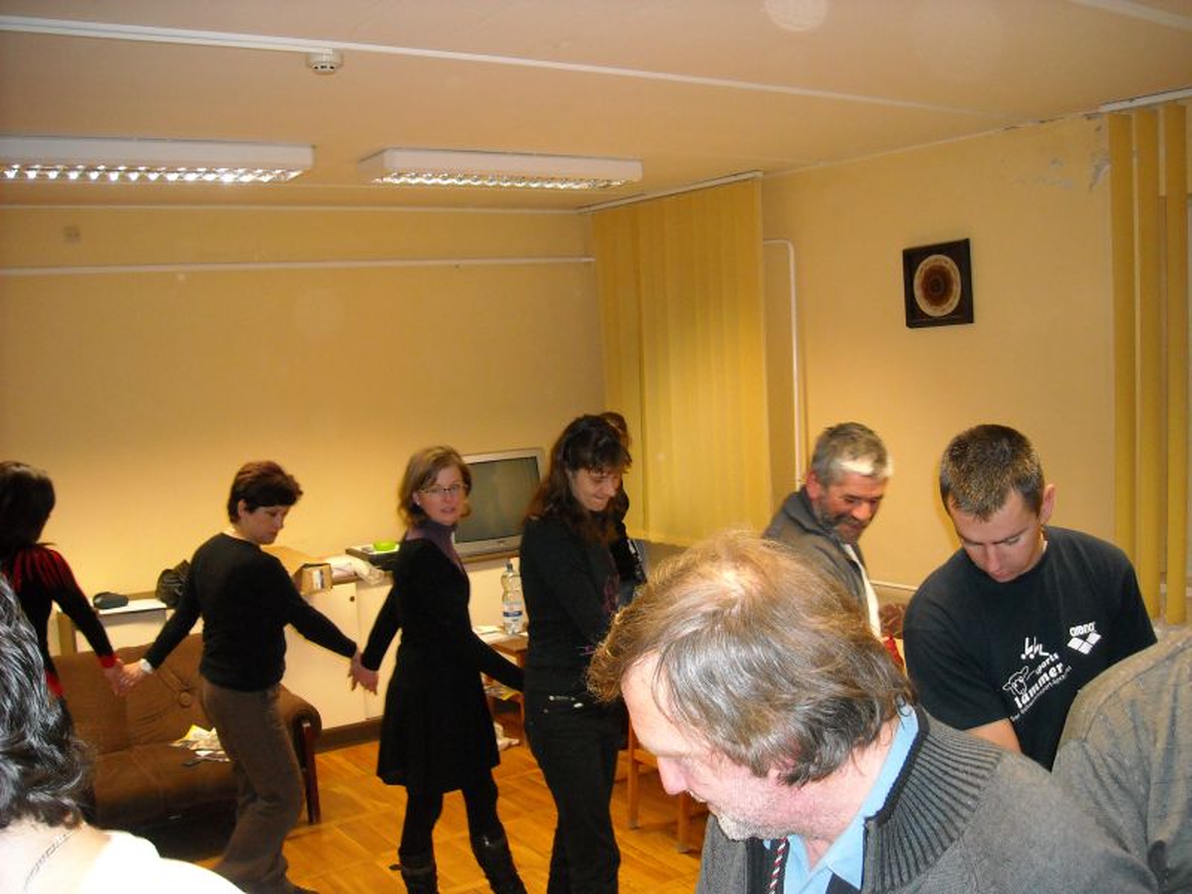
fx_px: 1205
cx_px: 596
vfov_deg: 40.7
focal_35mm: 35
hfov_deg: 52.6
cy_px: 447
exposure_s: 1/60
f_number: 2.8
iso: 400
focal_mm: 5.7
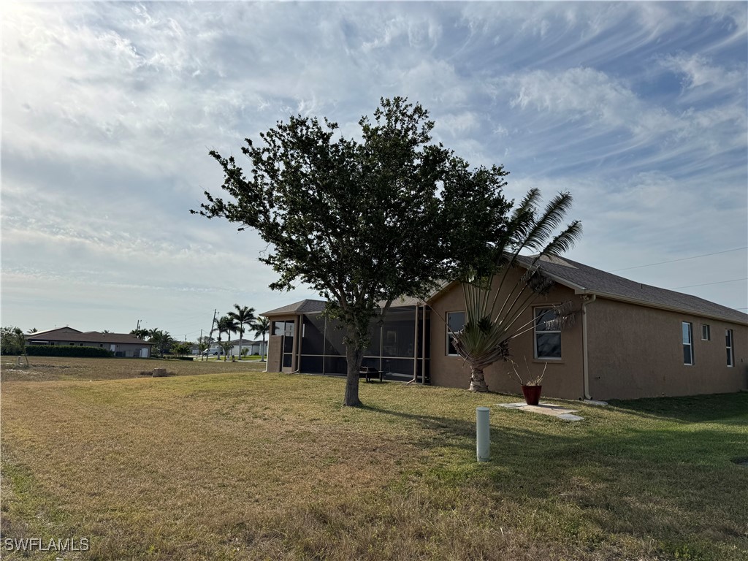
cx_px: 374
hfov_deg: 71.6
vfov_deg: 56.8
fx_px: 519
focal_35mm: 24
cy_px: 280
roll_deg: -2.3
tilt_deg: +7.0
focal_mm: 6.76
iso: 80
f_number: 1.78
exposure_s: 1/12346
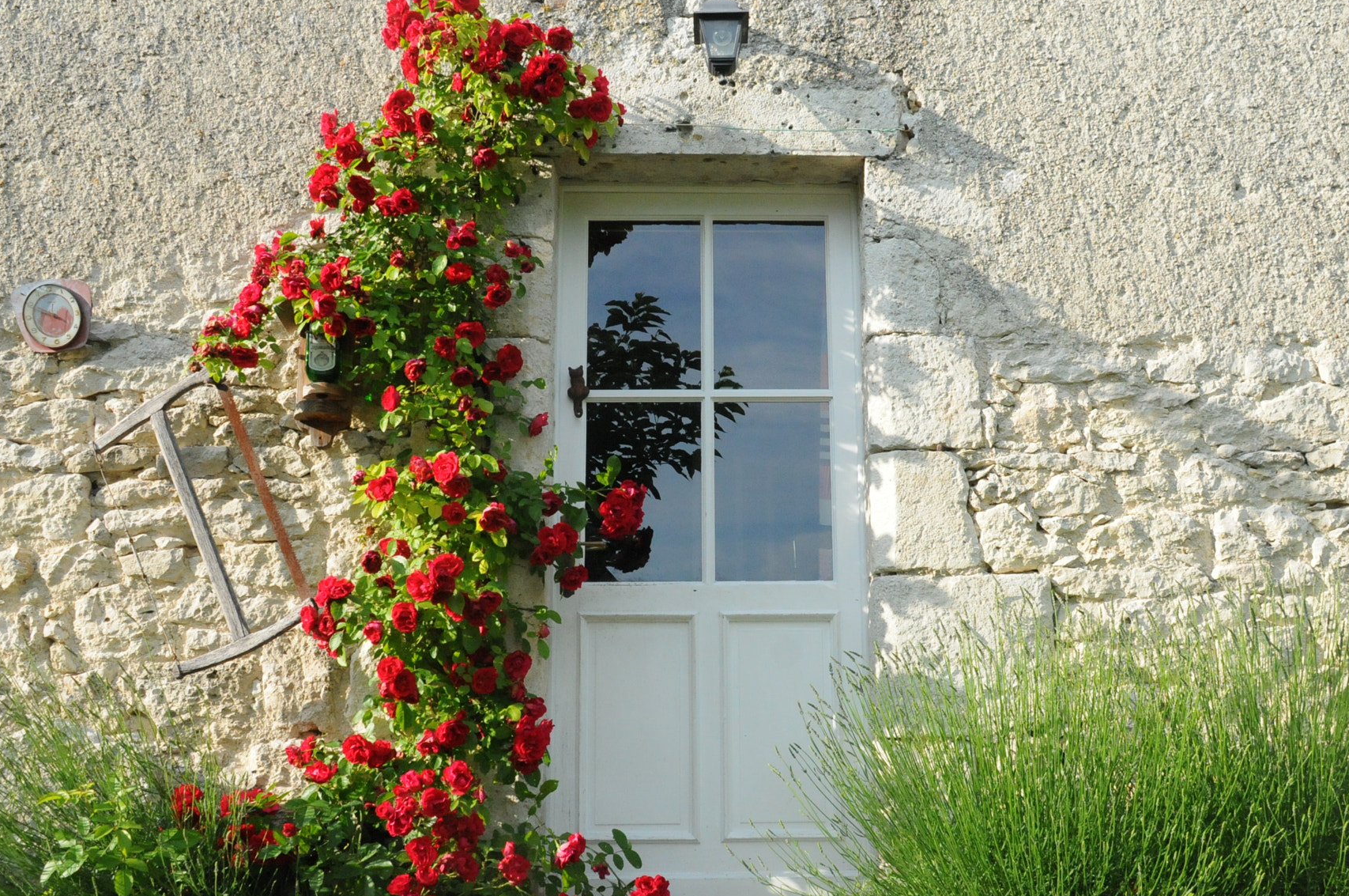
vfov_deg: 36.7
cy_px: 503
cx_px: 718
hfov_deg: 53.2
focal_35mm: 36
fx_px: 1347
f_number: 5.6
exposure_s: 1/2000
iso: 2000
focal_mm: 20
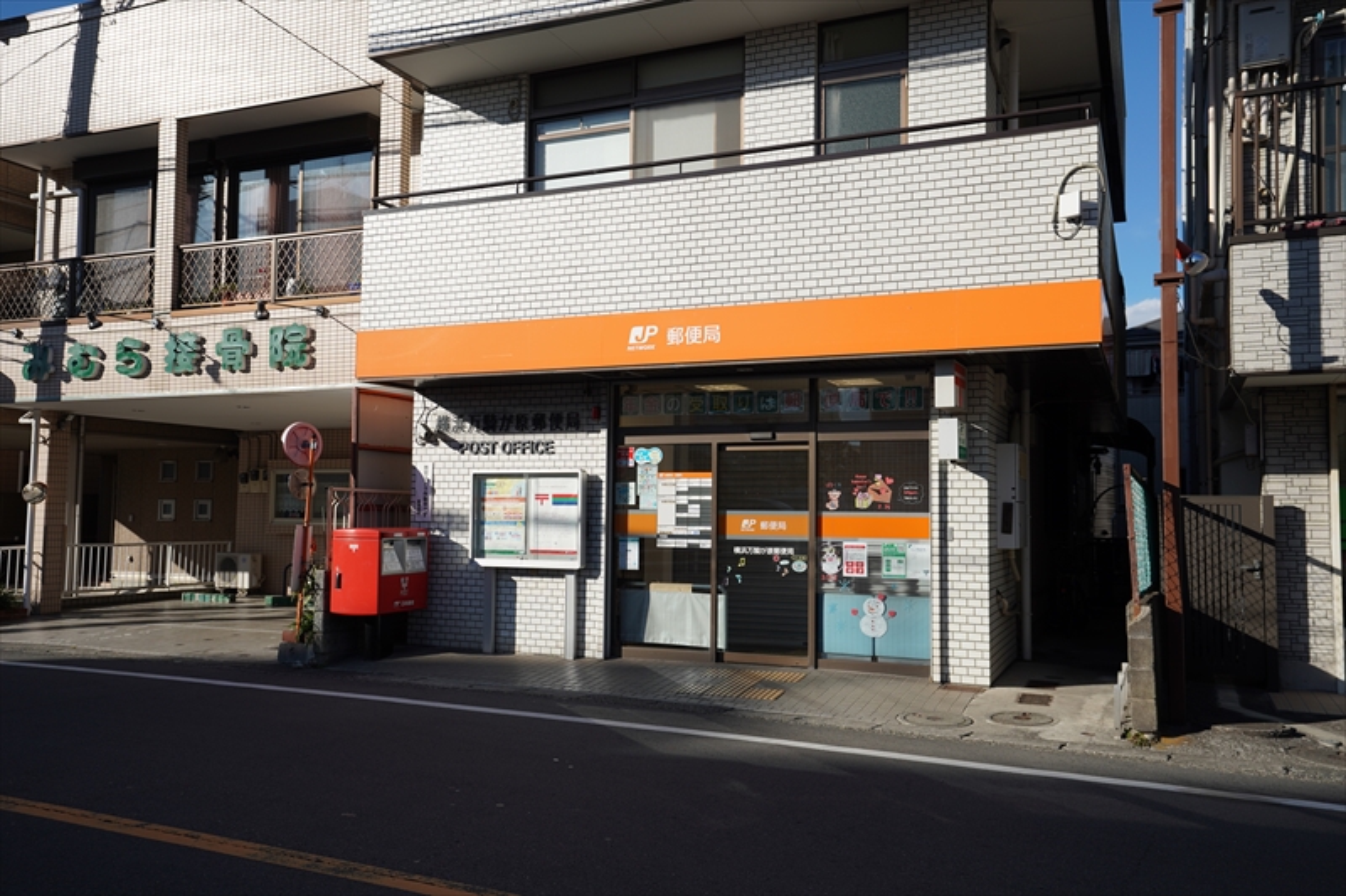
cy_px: 448
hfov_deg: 63.7
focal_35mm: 29
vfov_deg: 44.9
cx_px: 673
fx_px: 1084
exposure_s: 1/1000
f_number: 4
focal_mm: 29
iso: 100
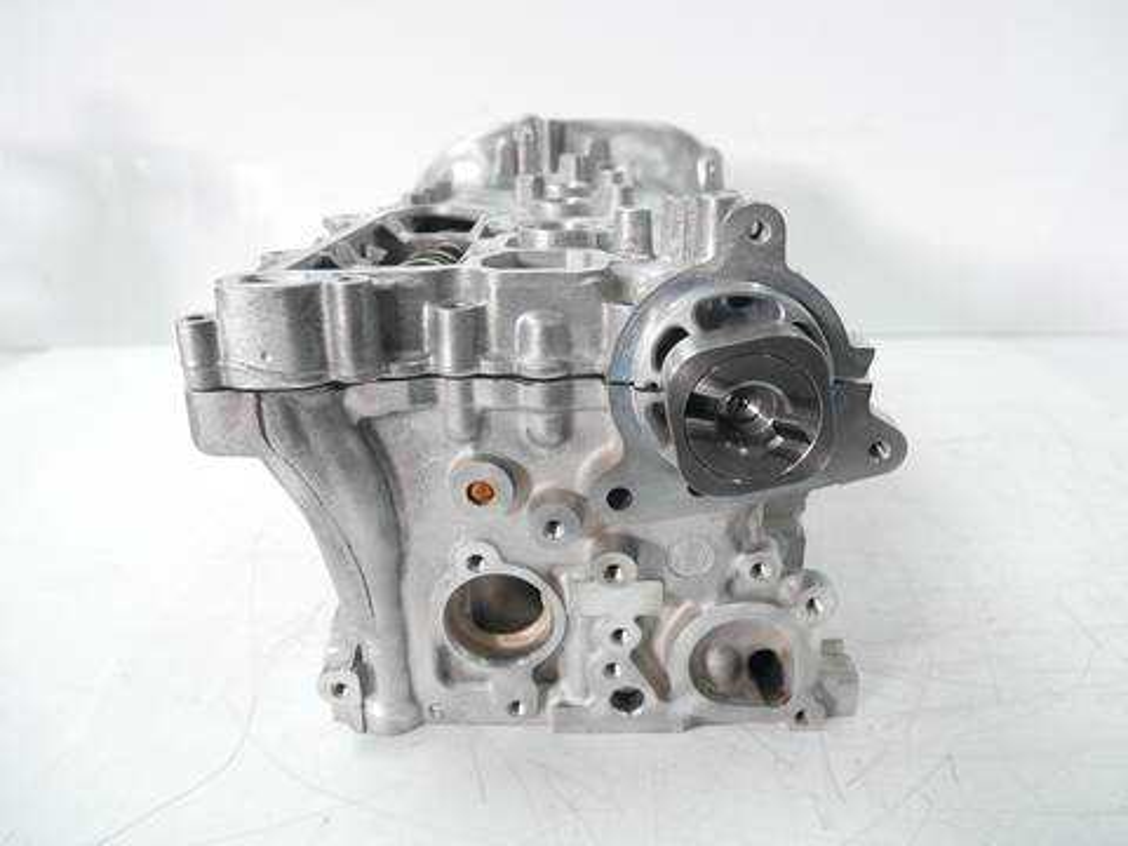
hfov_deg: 67.3
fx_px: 847
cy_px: 423
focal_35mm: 26
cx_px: 564
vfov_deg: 53.1
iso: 640
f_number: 3.5
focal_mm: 13
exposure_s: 1/60
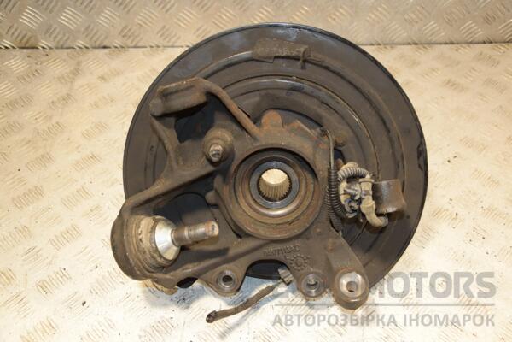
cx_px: 256
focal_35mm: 39
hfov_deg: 49.6
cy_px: 171
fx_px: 555
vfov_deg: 34.2
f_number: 5
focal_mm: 26
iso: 800
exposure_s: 1/160
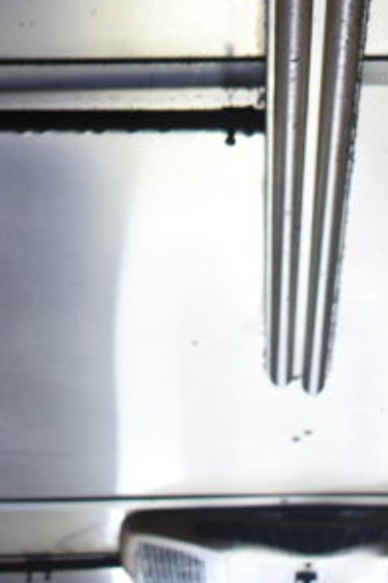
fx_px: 1667
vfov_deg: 17.9
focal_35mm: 103
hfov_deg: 13.2
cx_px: 302
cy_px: -264
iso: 450
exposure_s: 1/40
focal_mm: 22
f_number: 3.8
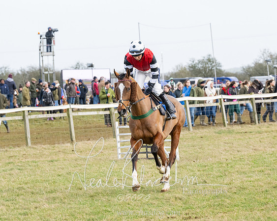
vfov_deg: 8.0
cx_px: 138
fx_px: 1588
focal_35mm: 194
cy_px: 110
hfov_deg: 10.0
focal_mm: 115
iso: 800
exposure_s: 1/1600
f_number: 5
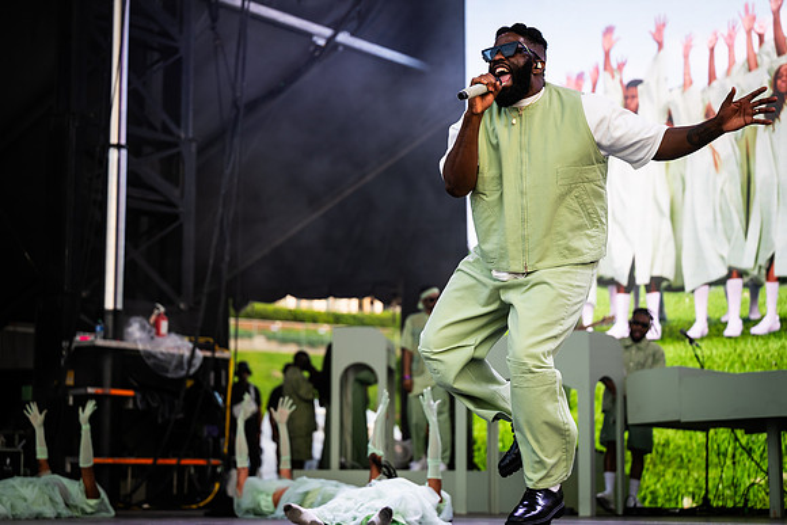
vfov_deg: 19.5
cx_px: 394
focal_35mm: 70
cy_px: 262
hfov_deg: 28.8
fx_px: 1531
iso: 250
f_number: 2.8
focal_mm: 70
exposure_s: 1/400
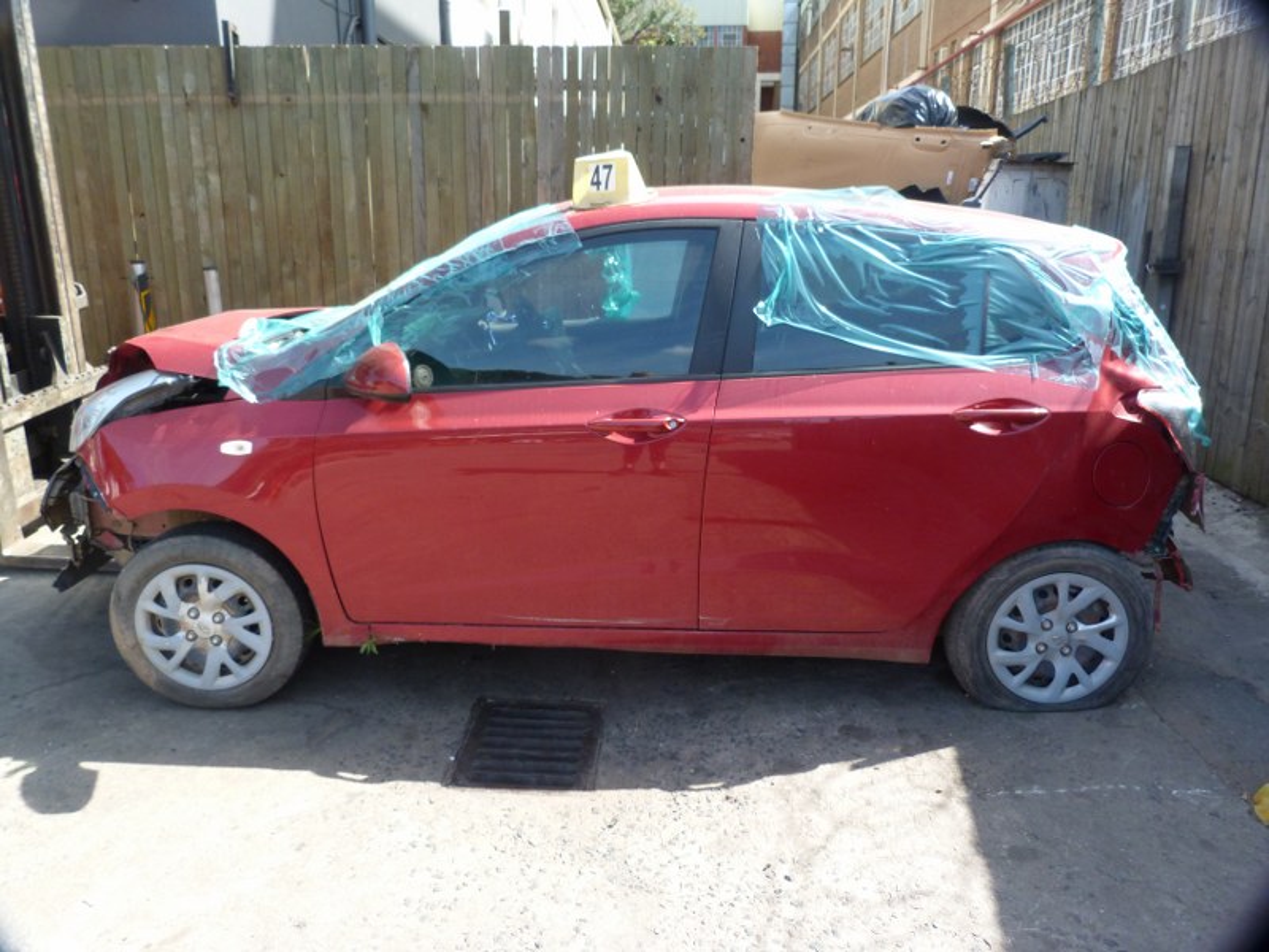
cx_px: 634
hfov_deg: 69.4
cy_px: 476
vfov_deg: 54.9
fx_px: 916
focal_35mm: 25
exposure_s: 1/200
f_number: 3.6
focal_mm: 4.5
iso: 160
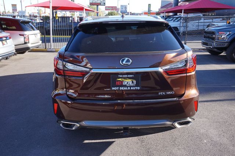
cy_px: 78
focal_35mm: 32
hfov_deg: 59.5
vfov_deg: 41.7
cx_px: 118
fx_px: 206
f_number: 5.6
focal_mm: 21
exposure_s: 1/80
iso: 100
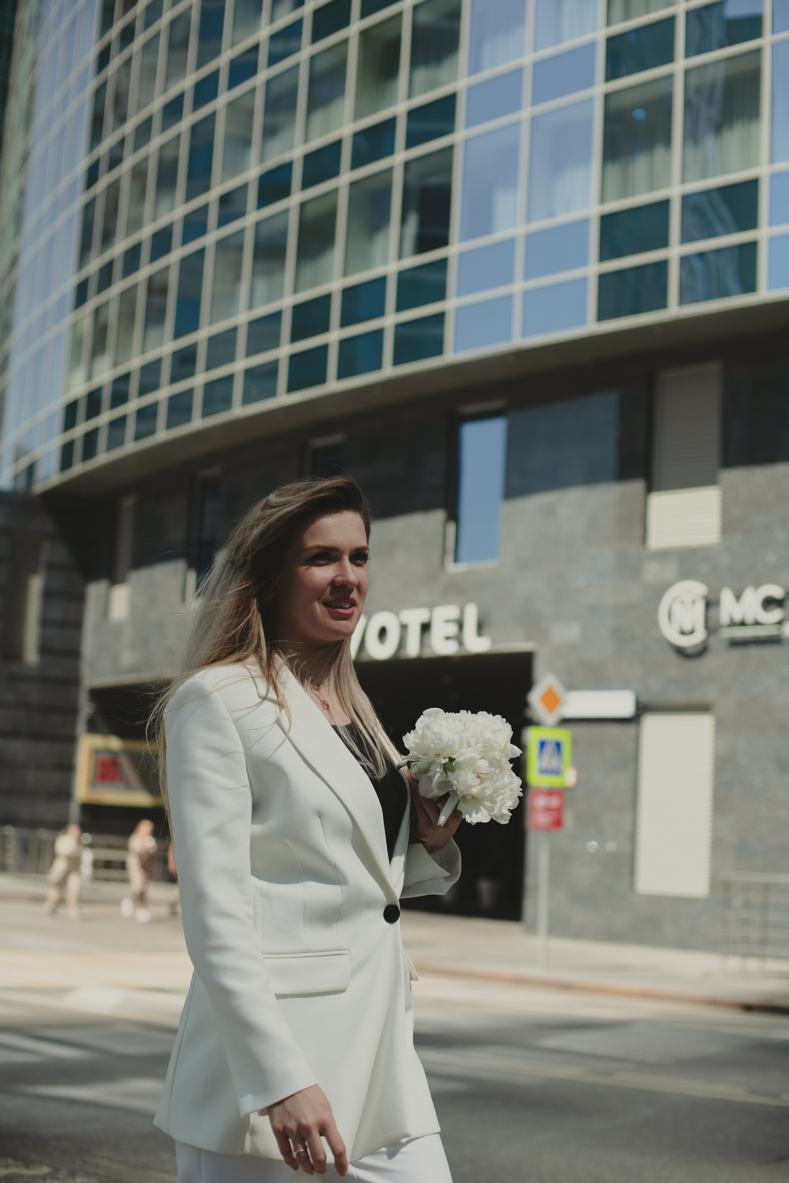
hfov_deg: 27.0
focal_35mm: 50
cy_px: 592
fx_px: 1644
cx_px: 394
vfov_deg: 39.6
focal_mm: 50
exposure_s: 1/1250
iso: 80
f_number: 3.2
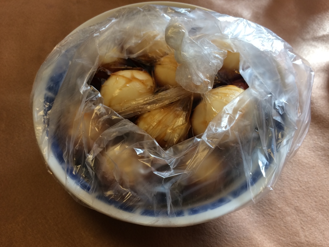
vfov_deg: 46.8
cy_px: 124
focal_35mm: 30
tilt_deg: -62.5
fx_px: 285
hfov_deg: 60.0
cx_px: 161
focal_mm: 4.15
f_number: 2.2
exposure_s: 1/40
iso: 40
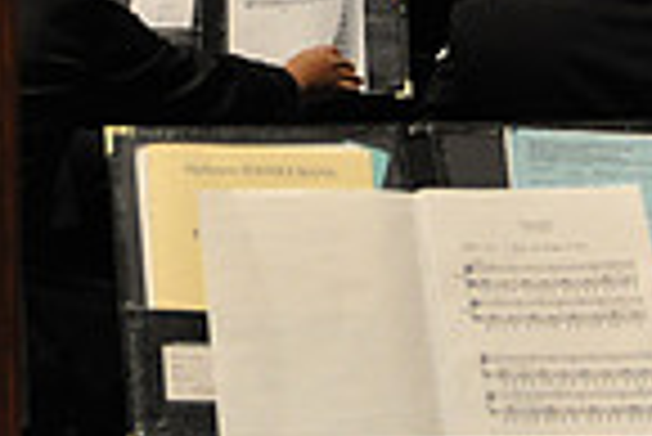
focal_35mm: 144
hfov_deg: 13.8
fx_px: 2611
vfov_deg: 9.0
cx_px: -157
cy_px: -416
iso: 1600
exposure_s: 1/250
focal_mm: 24
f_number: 2.8
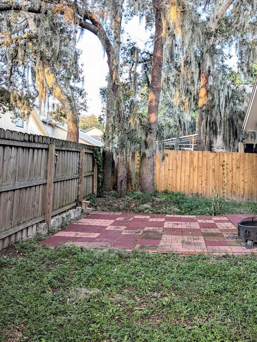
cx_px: 163
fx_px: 346
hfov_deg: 40.4
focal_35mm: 35
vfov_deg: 52.2
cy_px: 135
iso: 44
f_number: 1.85
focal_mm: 6.81
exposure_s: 1/127
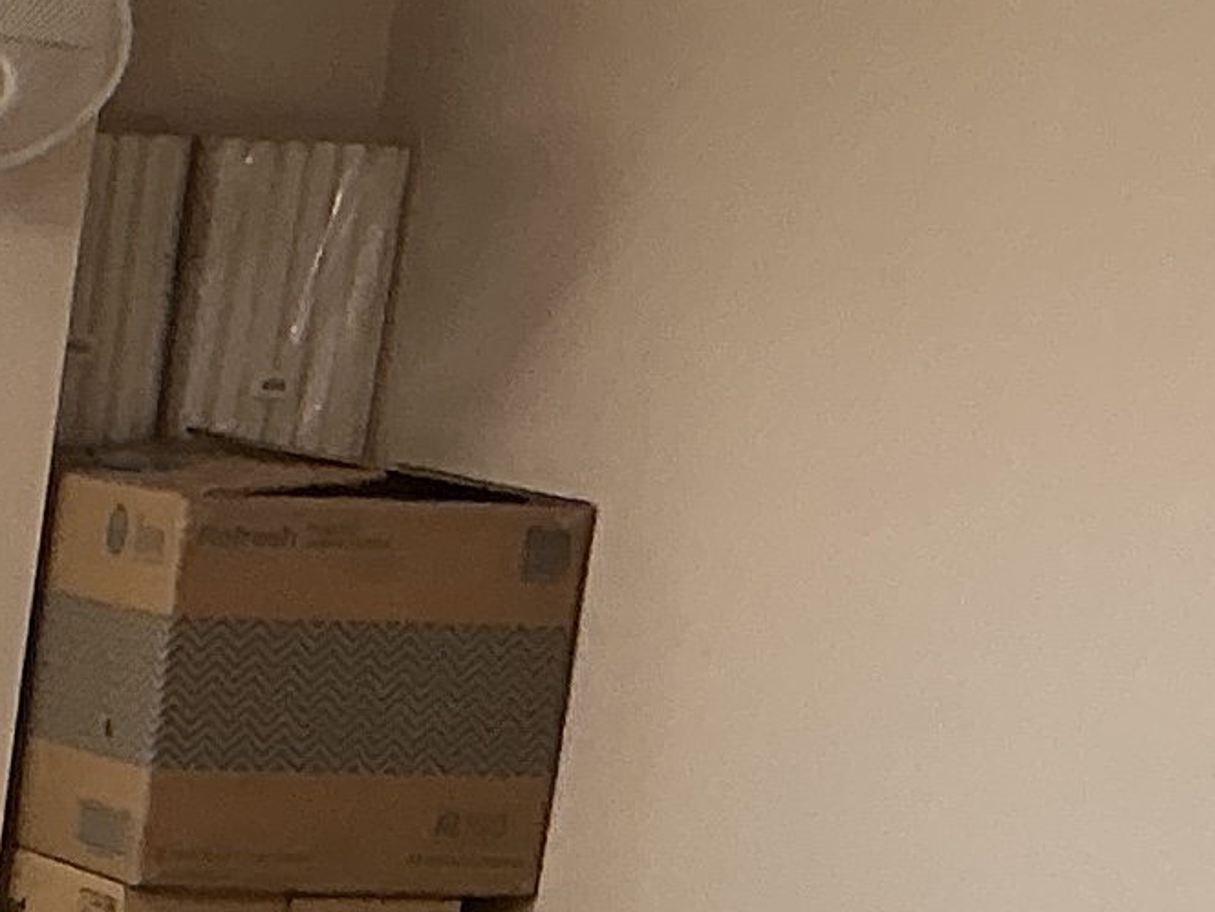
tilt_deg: -15.6
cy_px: 1762
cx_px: -2029
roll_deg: -1.9
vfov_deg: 8.1
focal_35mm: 176
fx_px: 6177
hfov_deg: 9.5
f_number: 1.8
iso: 64
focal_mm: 3
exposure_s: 1/100
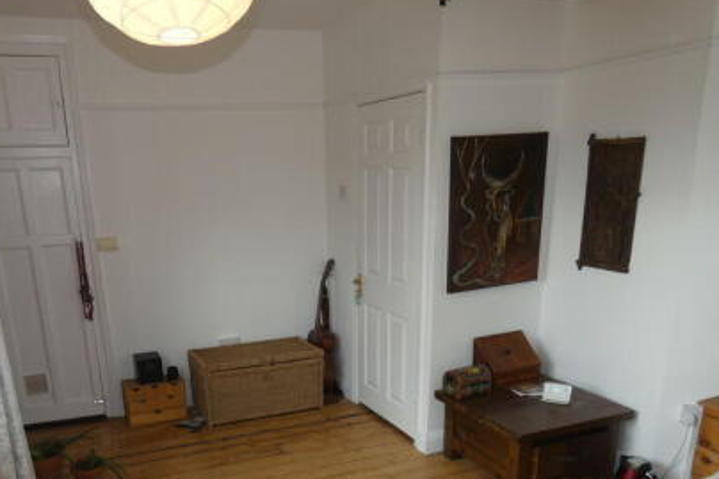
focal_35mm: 30
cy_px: 380
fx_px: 599
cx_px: 271
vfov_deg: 41.8
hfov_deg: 61.2
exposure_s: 1/60
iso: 100
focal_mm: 3.6
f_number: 2.8
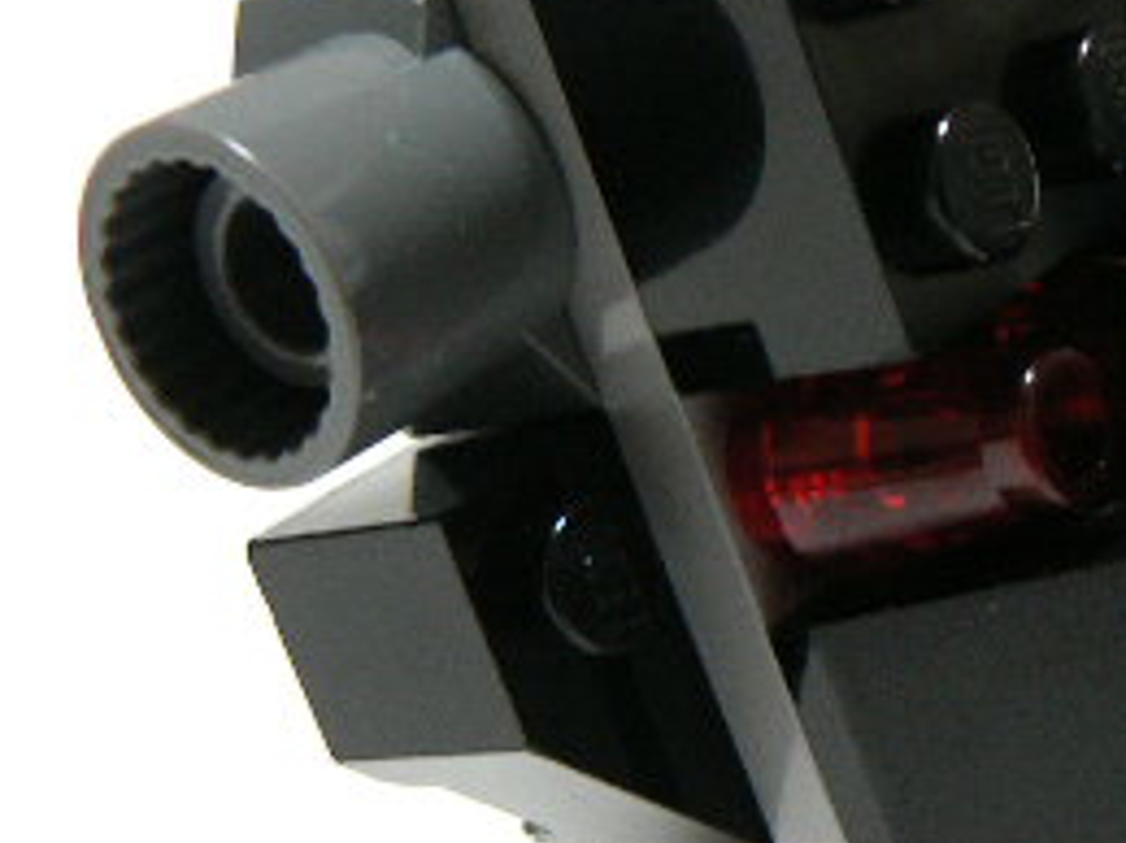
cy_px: 422
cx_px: 1043
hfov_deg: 21.5
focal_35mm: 89
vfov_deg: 16.6
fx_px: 2894
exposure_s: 1/13
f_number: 2.8
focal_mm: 6
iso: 200
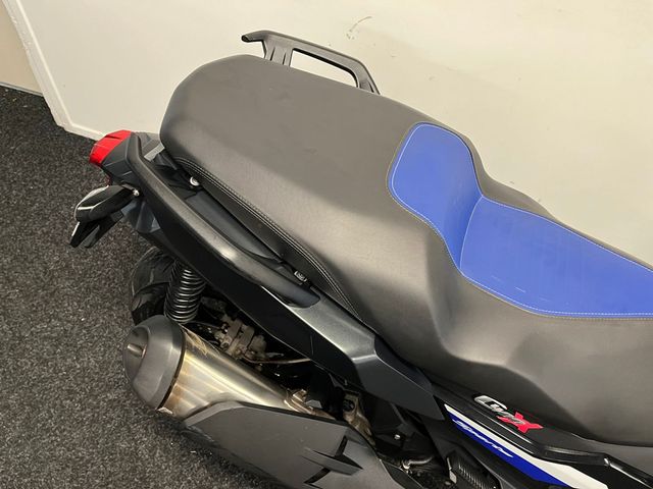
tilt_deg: -53.5
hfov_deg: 67.3
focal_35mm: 26
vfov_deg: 53.1
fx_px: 490
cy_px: 244
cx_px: 326
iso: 250
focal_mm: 5.1
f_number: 1.6
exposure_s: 1/50
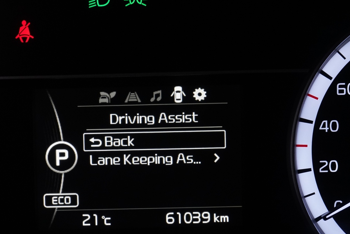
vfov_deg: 14.5
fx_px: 914
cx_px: 150
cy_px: 143
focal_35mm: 94
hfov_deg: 21.7
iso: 4000
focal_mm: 70
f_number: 11
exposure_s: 1/60
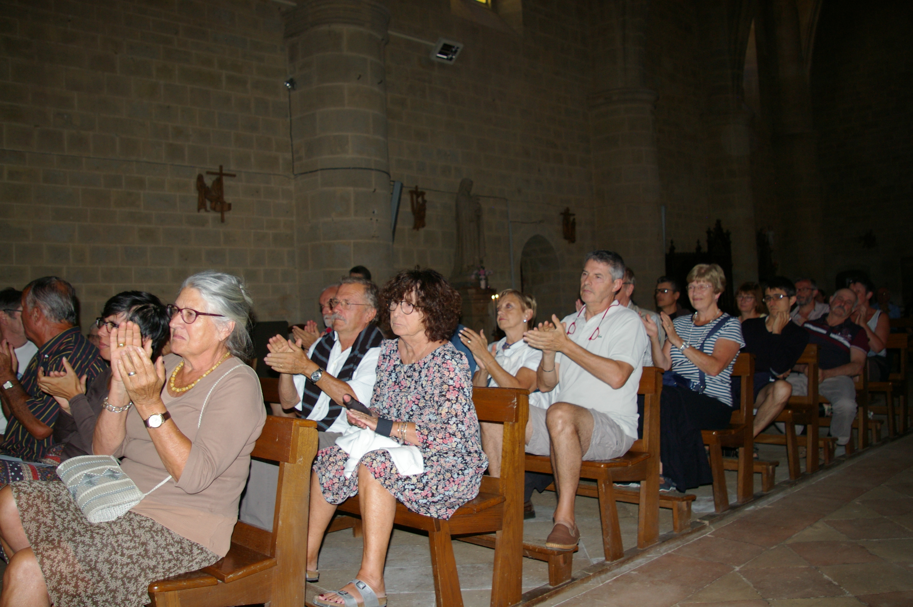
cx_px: 456
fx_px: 760
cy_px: 304
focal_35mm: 30
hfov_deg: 62.0
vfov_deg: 43.5
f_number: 4.5
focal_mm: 20
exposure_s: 1/30
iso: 400
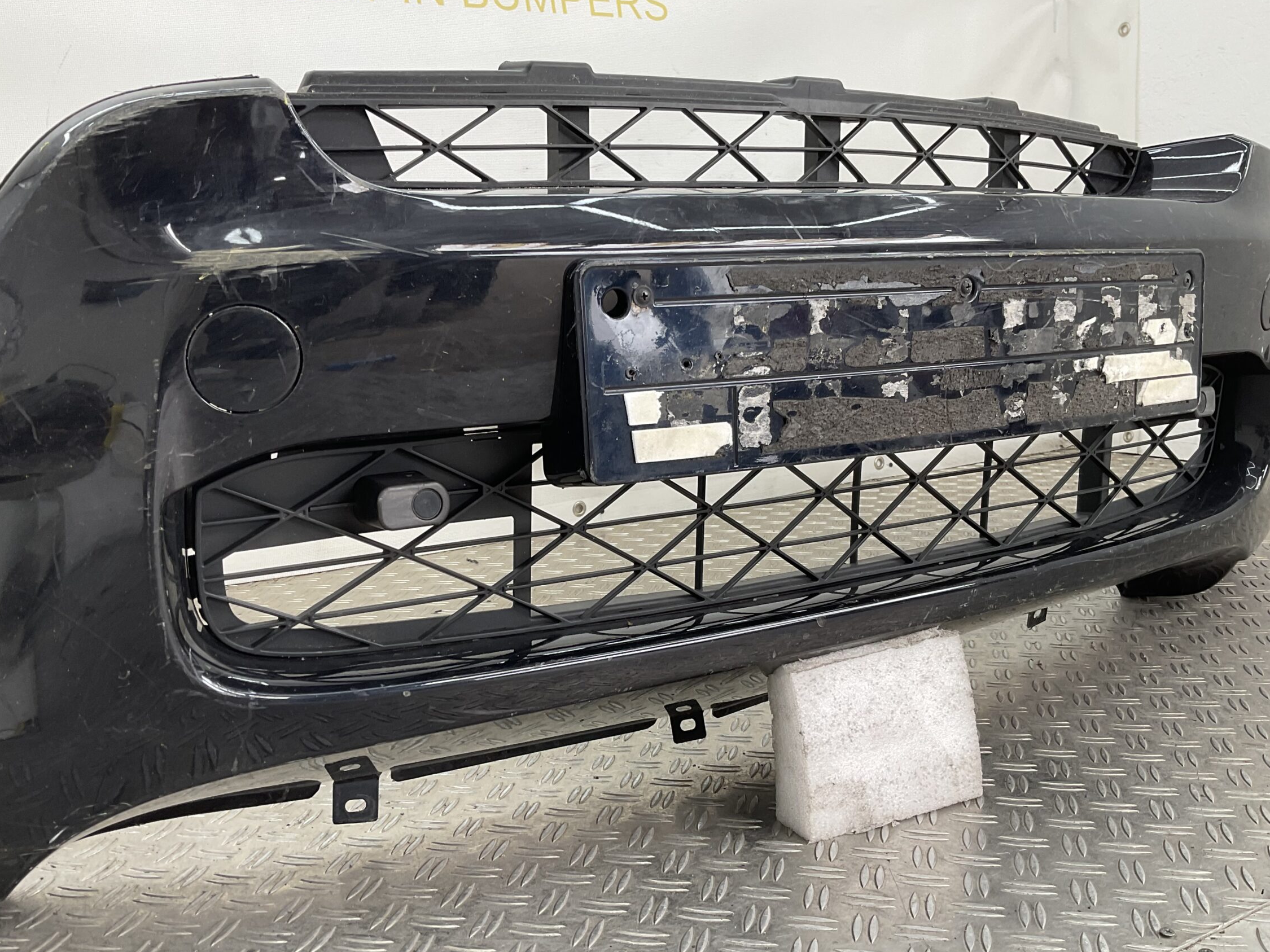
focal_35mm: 33
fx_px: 1211
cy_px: 535
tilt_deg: -13.7
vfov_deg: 42.9
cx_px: 630
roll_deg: +1.1
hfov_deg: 55.4
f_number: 1.8
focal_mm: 3
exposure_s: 1/100
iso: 32
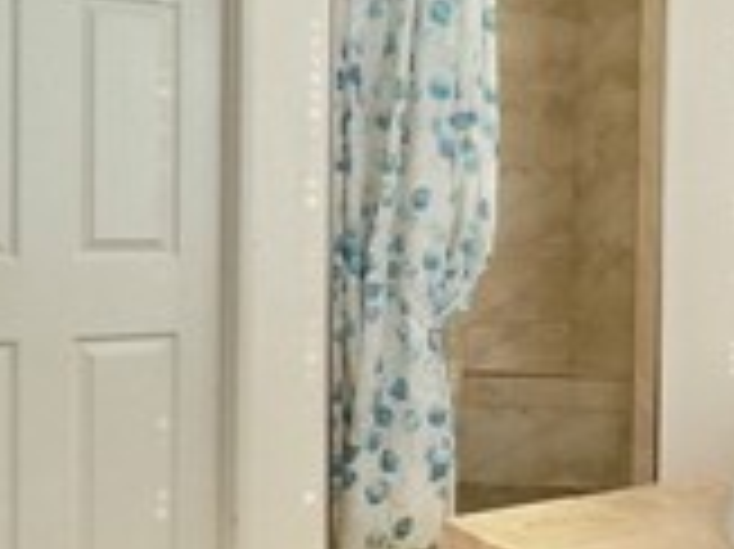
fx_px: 1165
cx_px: 779
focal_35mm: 55
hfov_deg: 31.5
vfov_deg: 26.5
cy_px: 234
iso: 160
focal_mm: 2.22
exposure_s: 1/120
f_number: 2.2
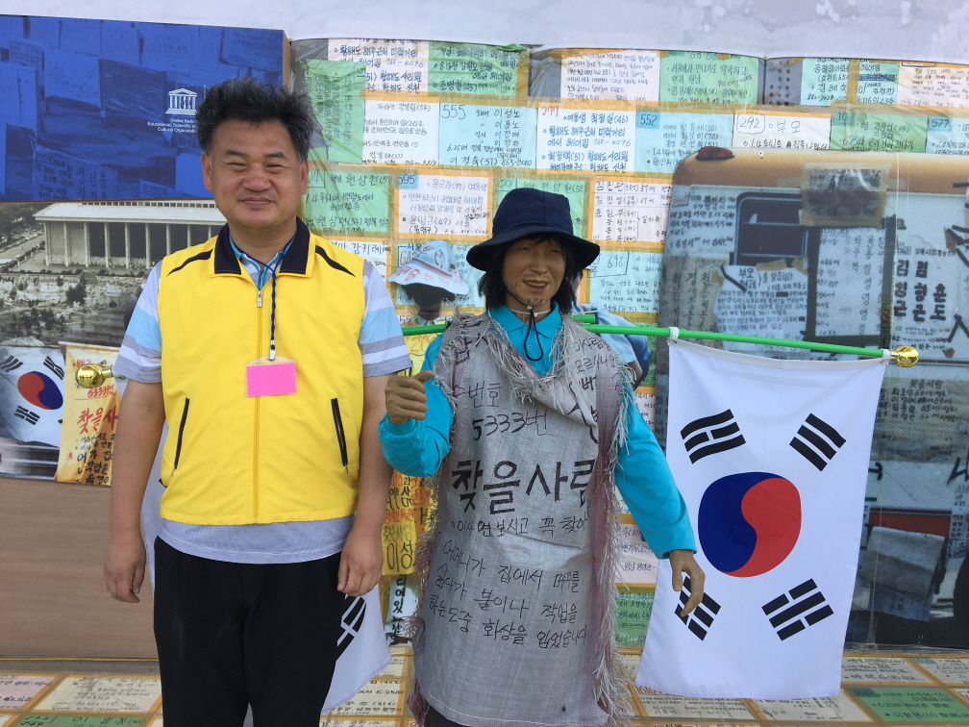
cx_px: 484
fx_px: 812
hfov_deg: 61.7
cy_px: 364
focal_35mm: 29
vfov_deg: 48.2
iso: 25
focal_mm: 4.15
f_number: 2.2
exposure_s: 1/343
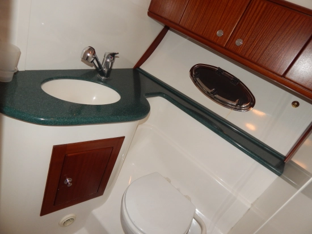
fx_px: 207
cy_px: 117
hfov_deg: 73.9
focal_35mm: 23
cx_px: 156
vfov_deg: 58.9
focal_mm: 4
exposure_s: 1/30
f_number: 3
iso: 200
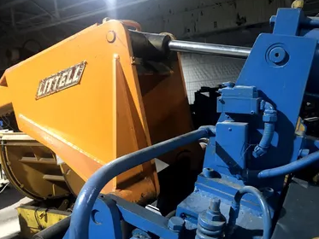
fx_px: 277
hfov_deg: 59.9
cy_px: 115
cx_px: 167
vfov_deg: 46.8
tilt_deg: -5.7
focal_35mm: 30
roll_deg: +4.9
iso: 100
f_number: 1.8
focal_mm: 4
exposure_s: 1/13
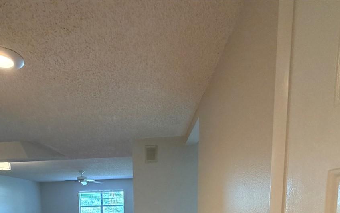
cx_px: 122
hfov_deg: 65.2
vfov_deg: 36.7
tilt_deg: -7.7
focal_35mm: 28
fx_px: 259
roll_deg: +1.4
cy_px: 240
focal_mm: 2.22
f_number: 2.2
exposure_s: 1/60
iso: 200
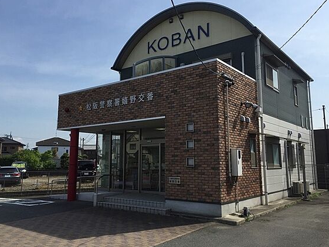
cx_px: 163
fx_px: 295
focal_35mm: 31
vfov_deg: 45.4
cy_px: 118
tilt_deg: +8.2
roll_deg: +0.4
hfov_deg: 58.3
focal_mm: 4.15
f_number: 2.2
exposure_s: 1/2326
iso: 32
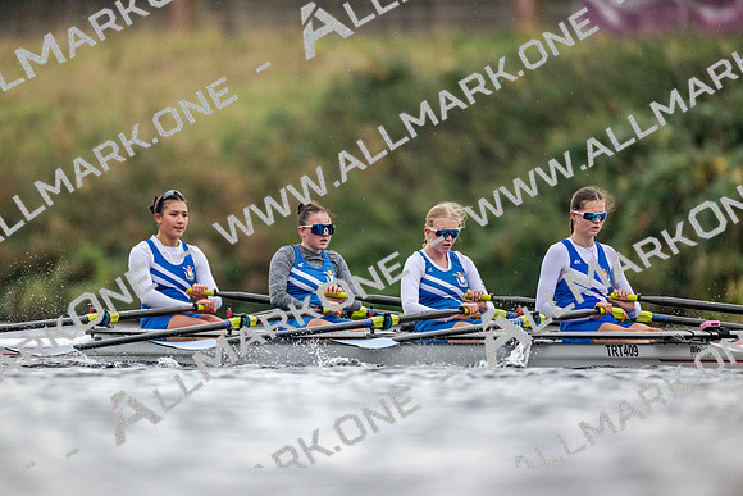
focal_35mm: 600
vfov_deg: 2.3
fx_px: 12386
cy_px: 248
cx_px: 372
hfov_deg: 3.4
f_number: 4
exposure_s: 1/2500
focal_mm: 600
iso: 4500
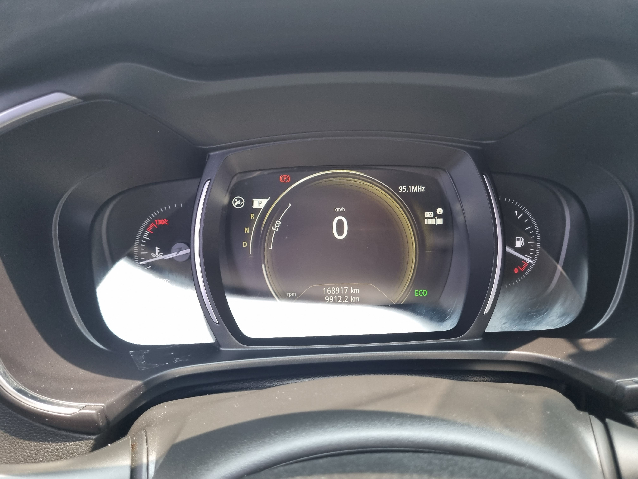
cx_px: 319
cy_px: 240
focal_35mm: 26
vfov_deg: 53.1
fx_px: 479
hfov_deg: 67.3
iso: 160
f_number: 1.8
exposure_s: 1/120
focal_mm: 5.4
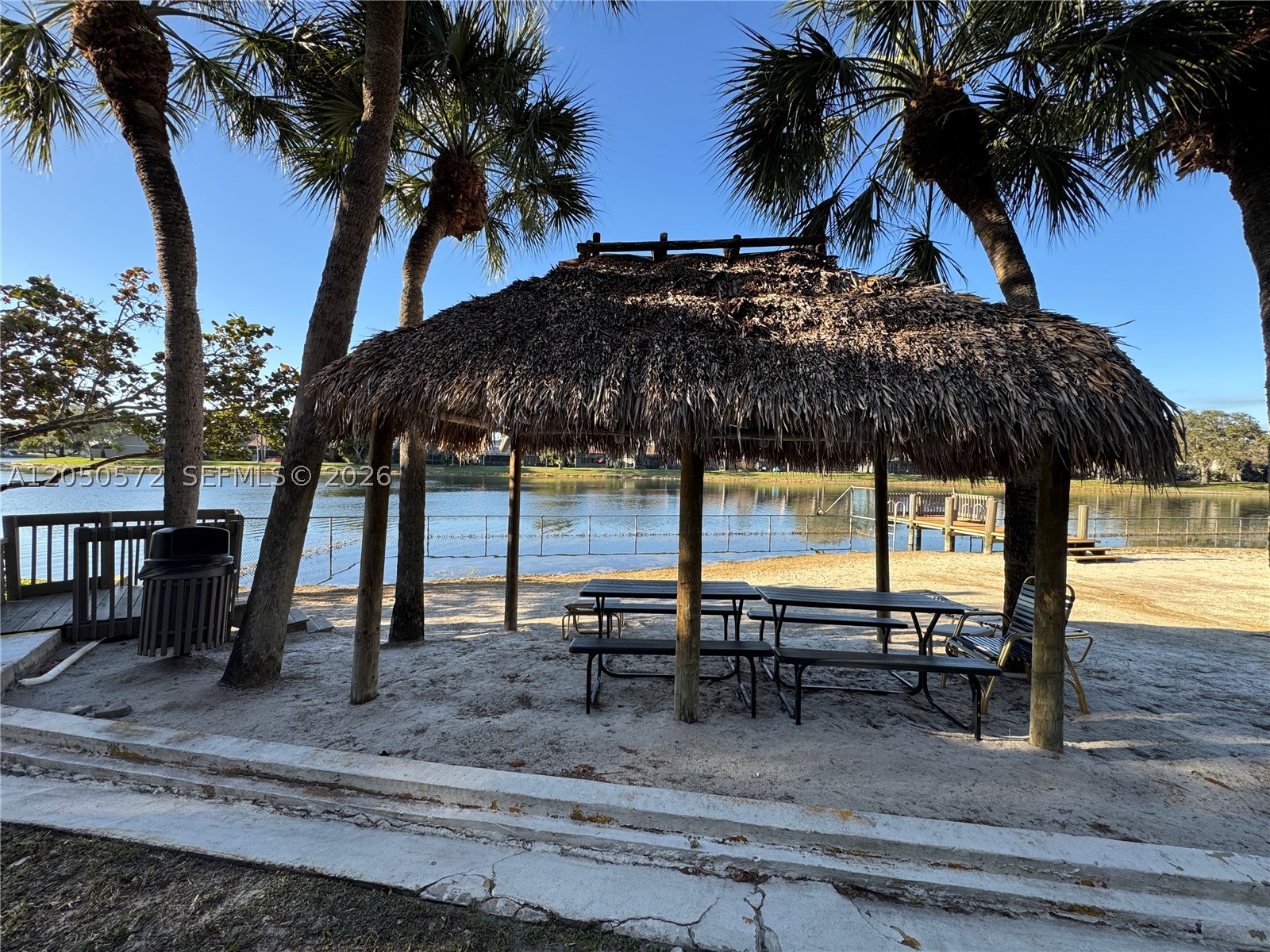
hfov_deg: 102.1
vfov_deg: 85.7
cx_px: 635
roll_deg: -1.0
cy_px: 476
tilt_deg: -1.0
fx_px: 514
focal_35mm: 14
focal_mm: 2.22
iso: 40
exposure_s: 1/351
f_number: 2.2
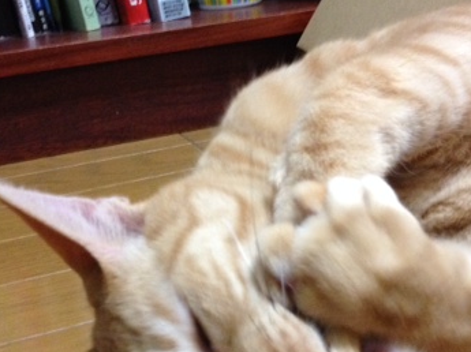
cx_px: 309
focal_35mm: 65
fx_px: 883
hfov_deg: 29.7
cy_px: 303
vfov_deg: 22.1
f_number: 2.4
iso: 320
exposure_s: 1/20
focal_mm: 4.28
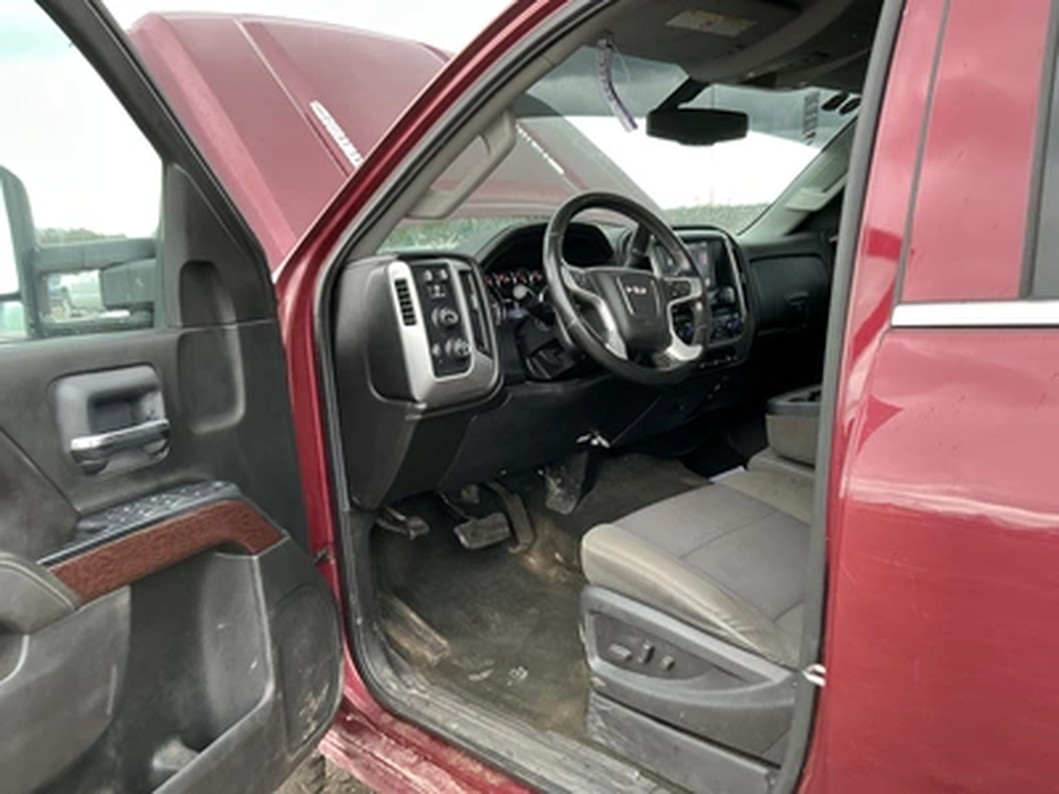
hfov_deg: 63.4
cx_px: 530
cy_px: 397
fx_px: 857
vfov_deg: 49.7
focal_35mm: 28
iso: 64
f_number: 1.8
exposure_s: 1/109
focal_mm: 3
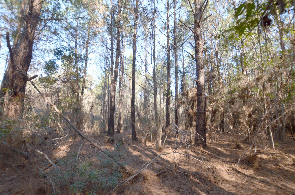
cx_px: 148
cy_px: 98
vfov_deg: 77.1
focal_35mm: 15
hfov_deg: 100.5
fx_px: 123
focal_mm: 10
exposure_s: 1/125
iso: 280
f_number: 5.6
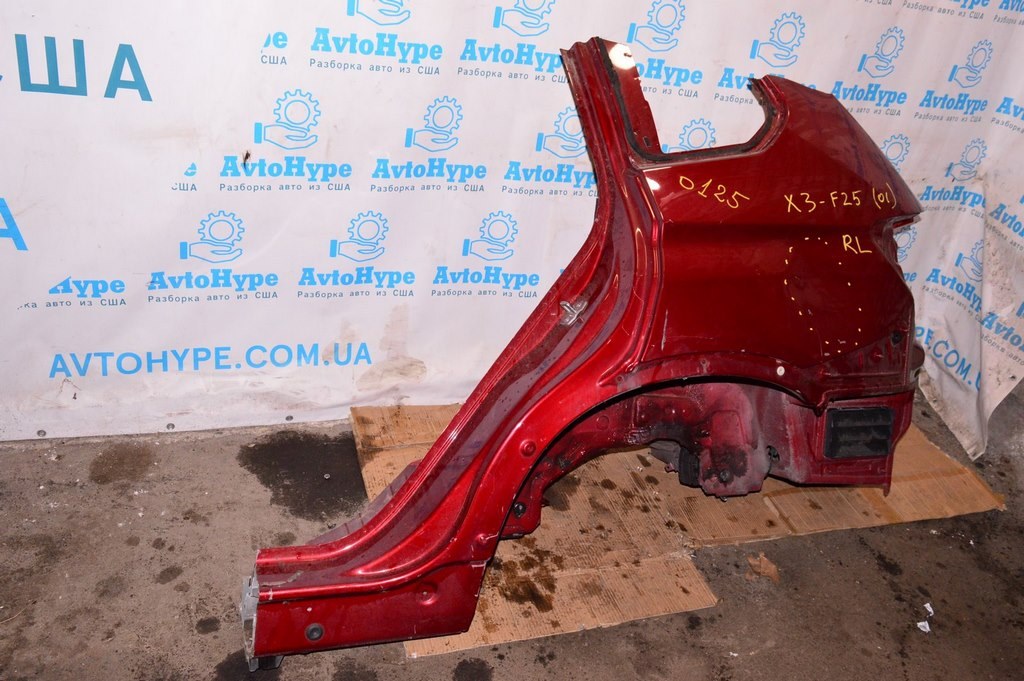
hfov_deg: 62.0
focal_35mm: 30
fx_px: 853
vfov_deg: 43.5
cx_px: 512
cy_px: 340
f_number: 8
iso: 1600
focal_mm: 20
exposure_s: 1/200
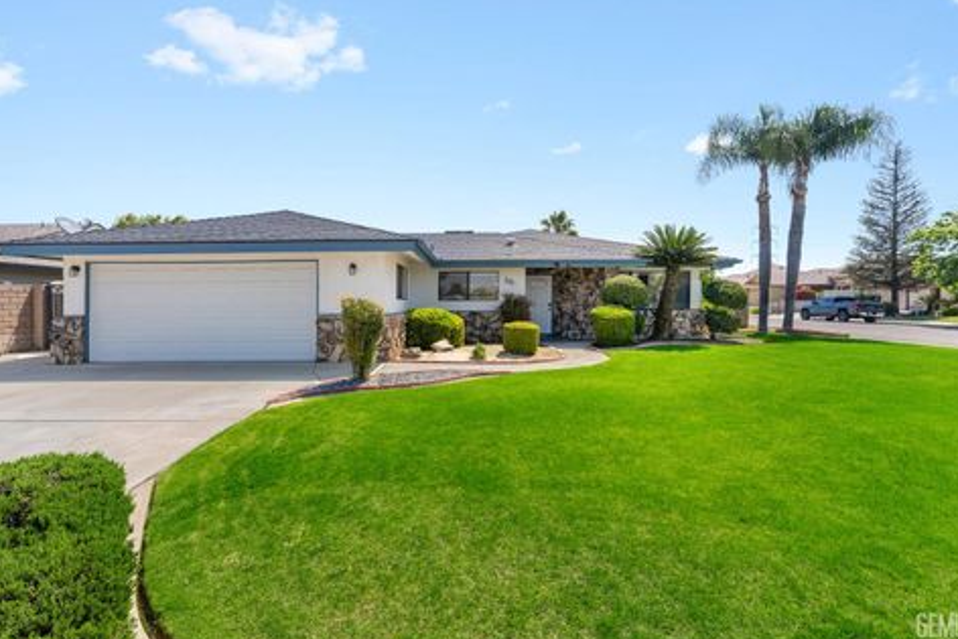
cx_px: 471
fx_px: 479
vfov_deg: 67.4
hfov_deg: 90.0
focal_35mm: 18
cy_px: 322
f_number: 7.1
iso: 100
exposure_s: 1/250
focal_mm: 17
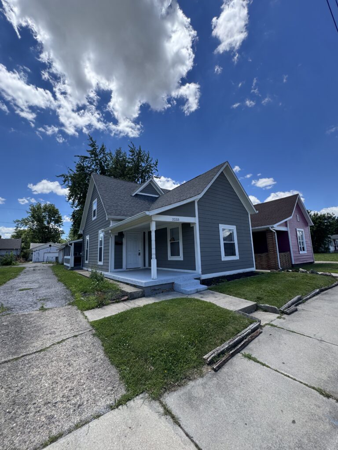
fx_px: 182
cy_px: 225
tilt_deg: +9.0
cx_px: 169
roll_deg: +3.2
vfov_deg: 102.1
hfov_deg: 85.7
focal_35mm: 14
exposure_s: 1/779
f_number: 2.2
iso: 40
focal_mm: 2.22
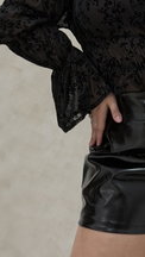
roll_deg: +7.0
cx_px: 162
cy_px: -7
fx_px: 879
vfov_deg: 16.2
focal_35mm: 129
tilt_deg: -16.8
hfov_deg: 9.3
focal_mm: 6.76
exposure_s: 1/50
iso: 80
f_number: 1.78
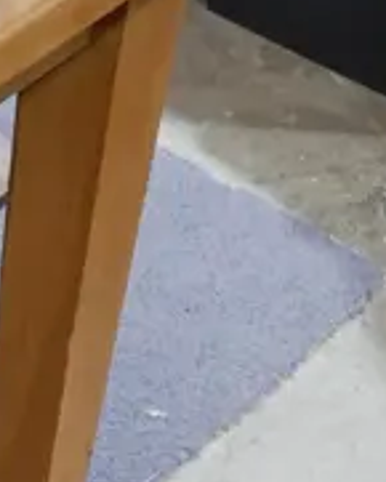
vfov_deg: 11.6
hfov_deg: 8.7
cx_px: -415
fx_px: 2369
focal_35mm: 166
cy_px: 266
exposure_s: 1/60
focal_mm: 15
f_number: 3.6
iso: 800
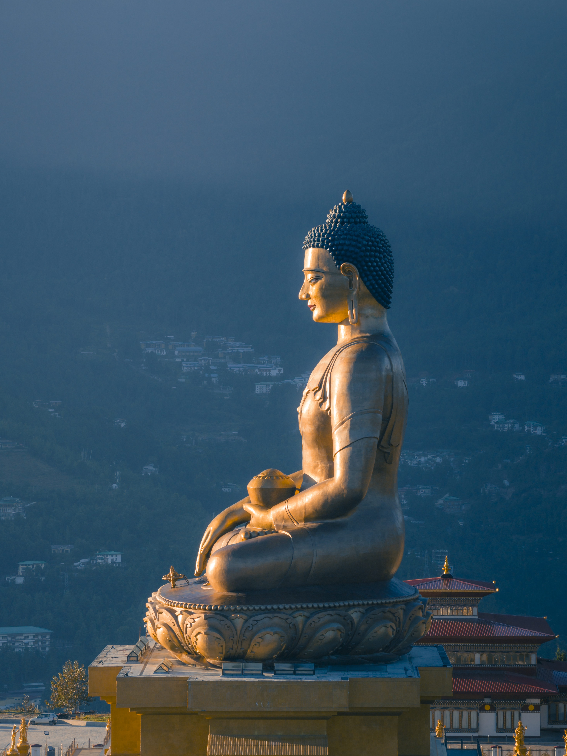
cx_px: 284
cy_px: 378
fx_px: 3670
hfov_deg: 8.8
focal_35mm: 168
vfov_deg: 11.8
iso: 200
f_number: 2.8
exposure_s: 1/400
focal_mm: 40
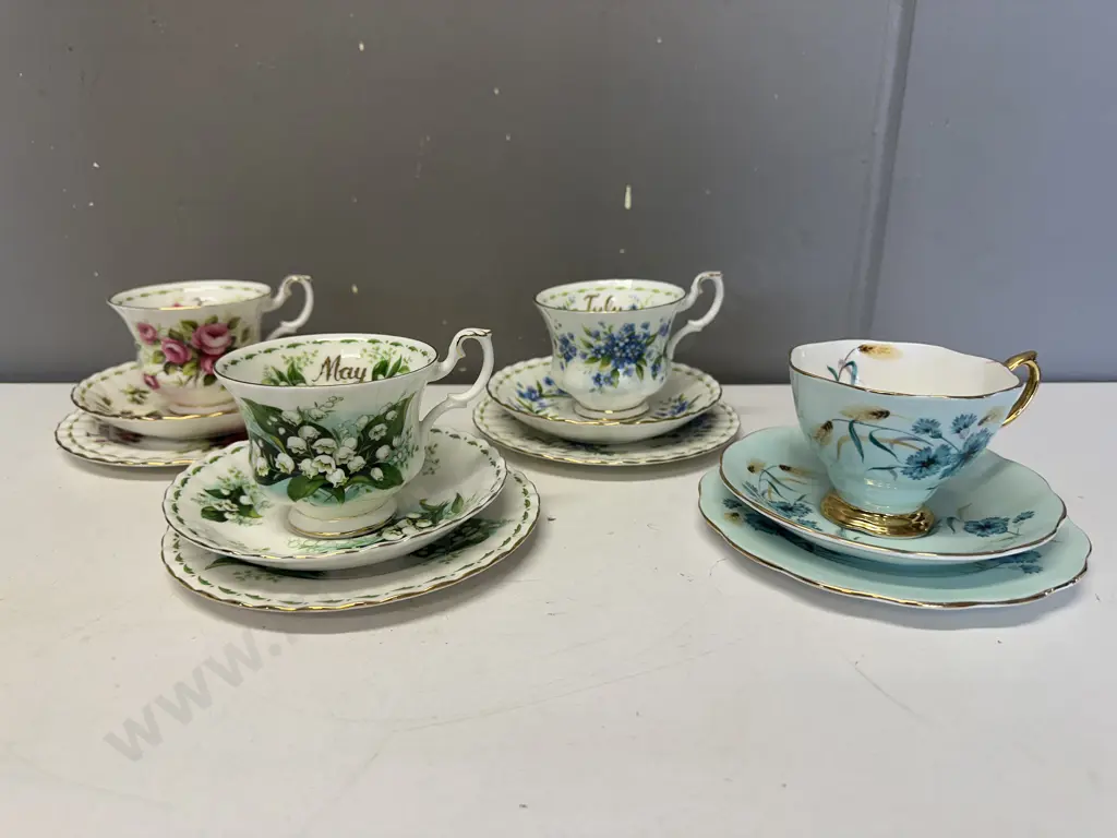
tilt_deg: -18.9
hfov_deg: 71.6
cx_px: 558
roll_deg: -0.8
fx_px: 774
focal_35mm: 24
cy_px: 419
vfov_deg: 56.8
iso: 80
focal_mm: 6.86
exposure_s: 1/100
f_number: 1.78
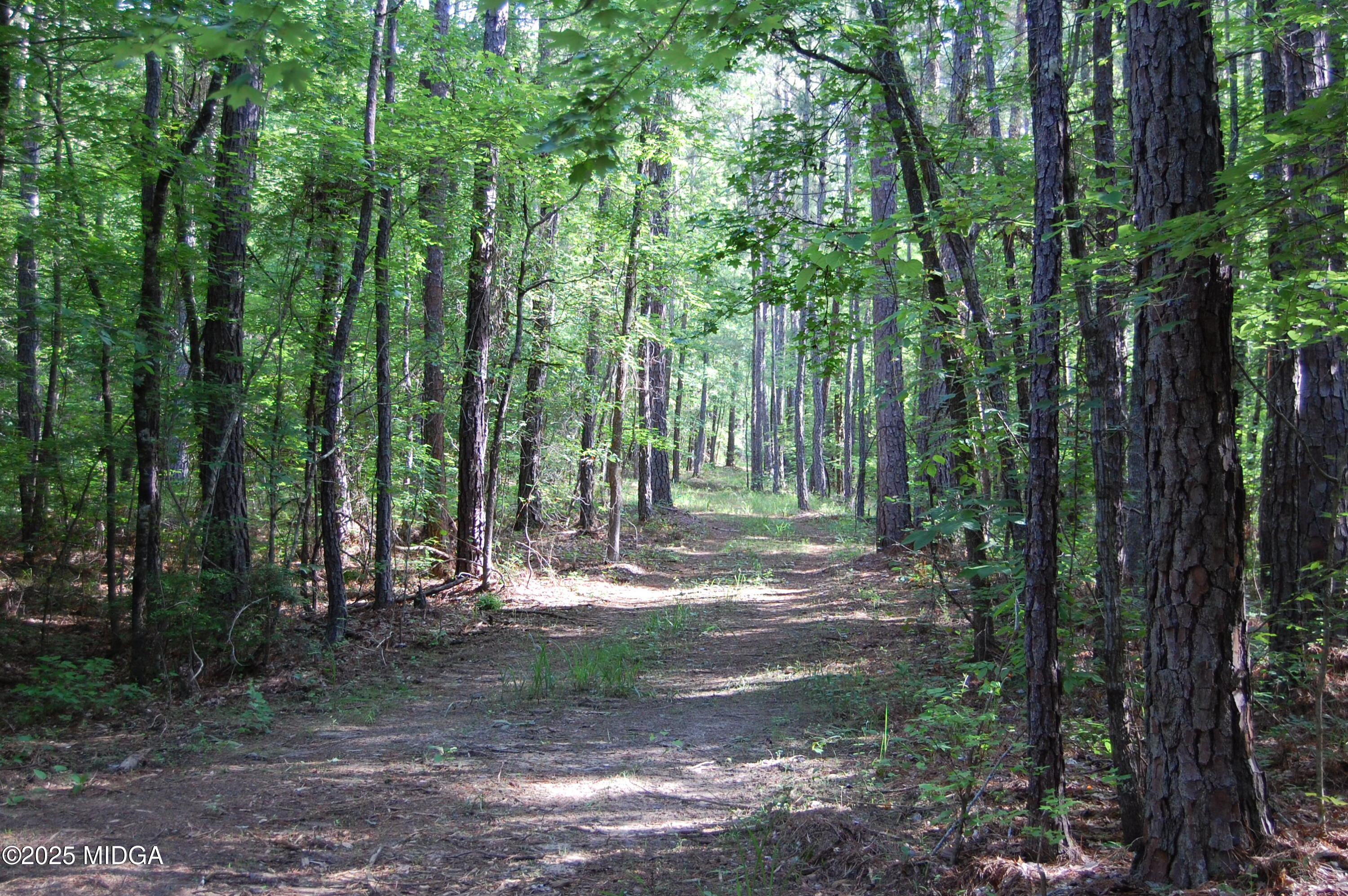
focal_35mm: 46
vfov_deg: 28.9
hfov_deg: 42.4
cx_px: 674
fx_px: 1739
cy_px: 448
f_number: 4.5
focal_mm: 31
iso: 400
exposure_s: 1/80
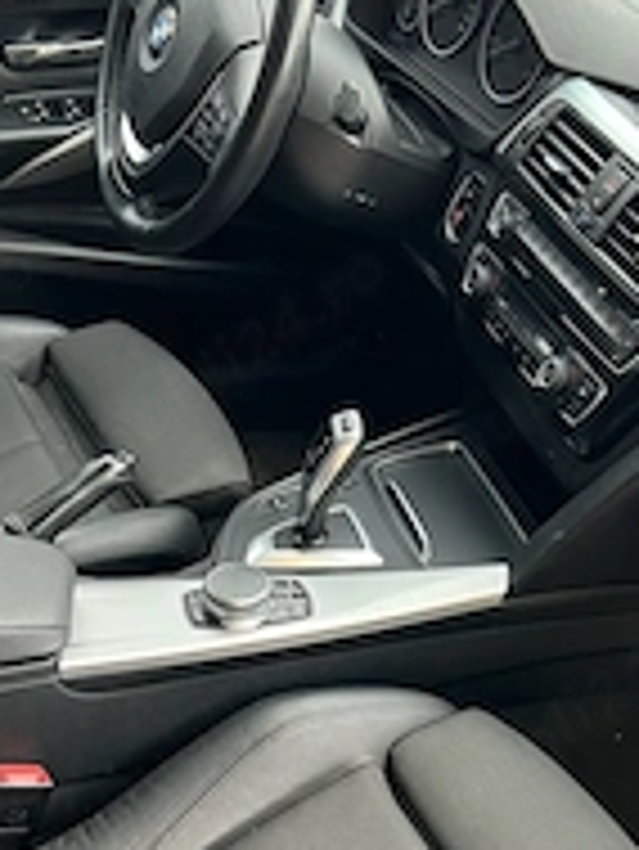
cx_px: 328
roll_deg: -18.1
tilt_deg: -42.5
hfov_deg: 26.6
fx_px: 1352
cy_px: 765
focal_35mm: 55
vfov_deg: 33.1
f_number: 1.5
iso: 125
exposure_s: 1/67
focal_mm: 5.7
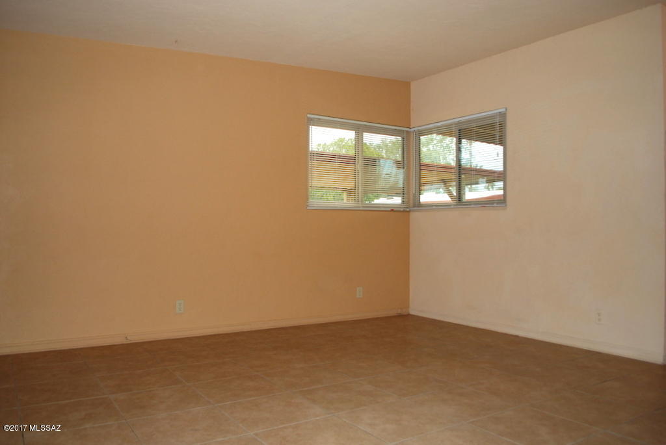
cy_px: 222
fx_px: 500
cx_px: 333
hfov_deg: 67.3
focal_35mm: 27
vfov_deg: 48.0
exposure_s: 1/60
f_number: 3.5
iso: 200
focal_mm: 18
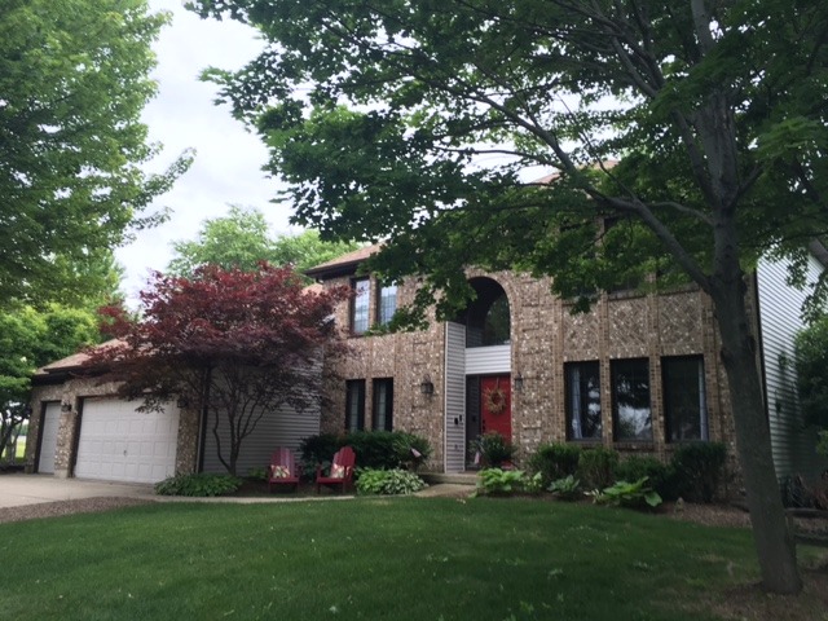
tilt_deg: +12.6
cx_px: 414
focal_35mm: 29
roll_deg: -2.1
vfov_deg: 48.2
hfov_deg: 61.7
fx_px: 694
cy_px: 310
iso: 25
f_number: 2.2
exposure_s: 1/60
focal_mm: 4.15
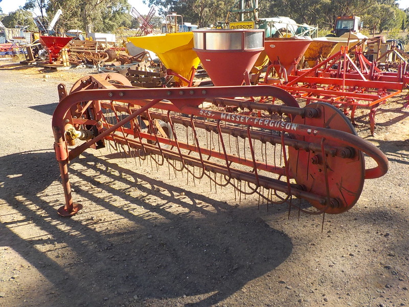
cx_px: 204
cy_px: 154
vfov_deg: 46.8
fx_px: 354
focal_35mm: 30
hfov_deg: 60.0
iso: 125
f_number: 3.3
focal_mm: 4.1
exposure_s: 1/400
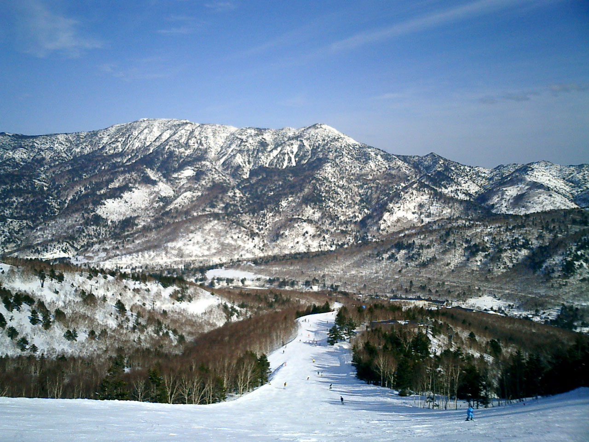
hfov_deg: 51.4
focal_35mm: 36
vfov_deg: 39.7
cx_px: 294
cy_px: 221
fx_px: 613
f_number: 3.2
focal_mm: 7.5
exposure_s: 1/4000
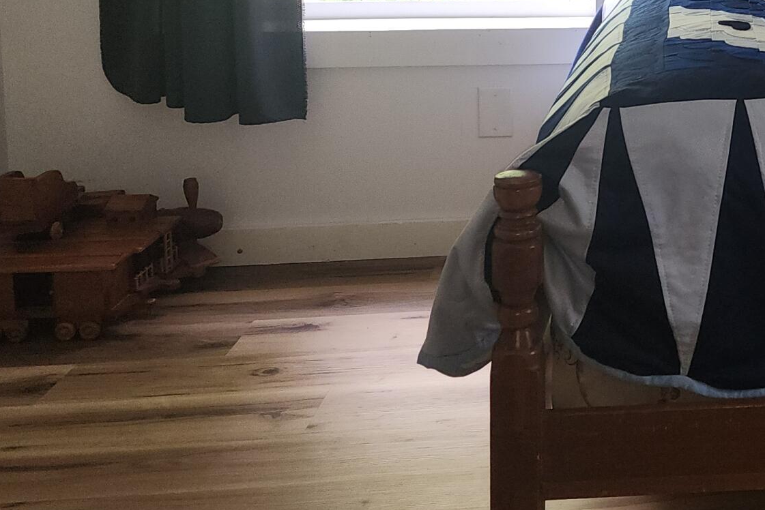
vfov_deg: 20.0
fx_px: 1360
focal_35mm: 64
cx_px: 921
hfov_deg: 27.6
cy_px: -90
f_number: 1.8
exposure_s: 1/30
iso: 100
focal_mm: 6.4
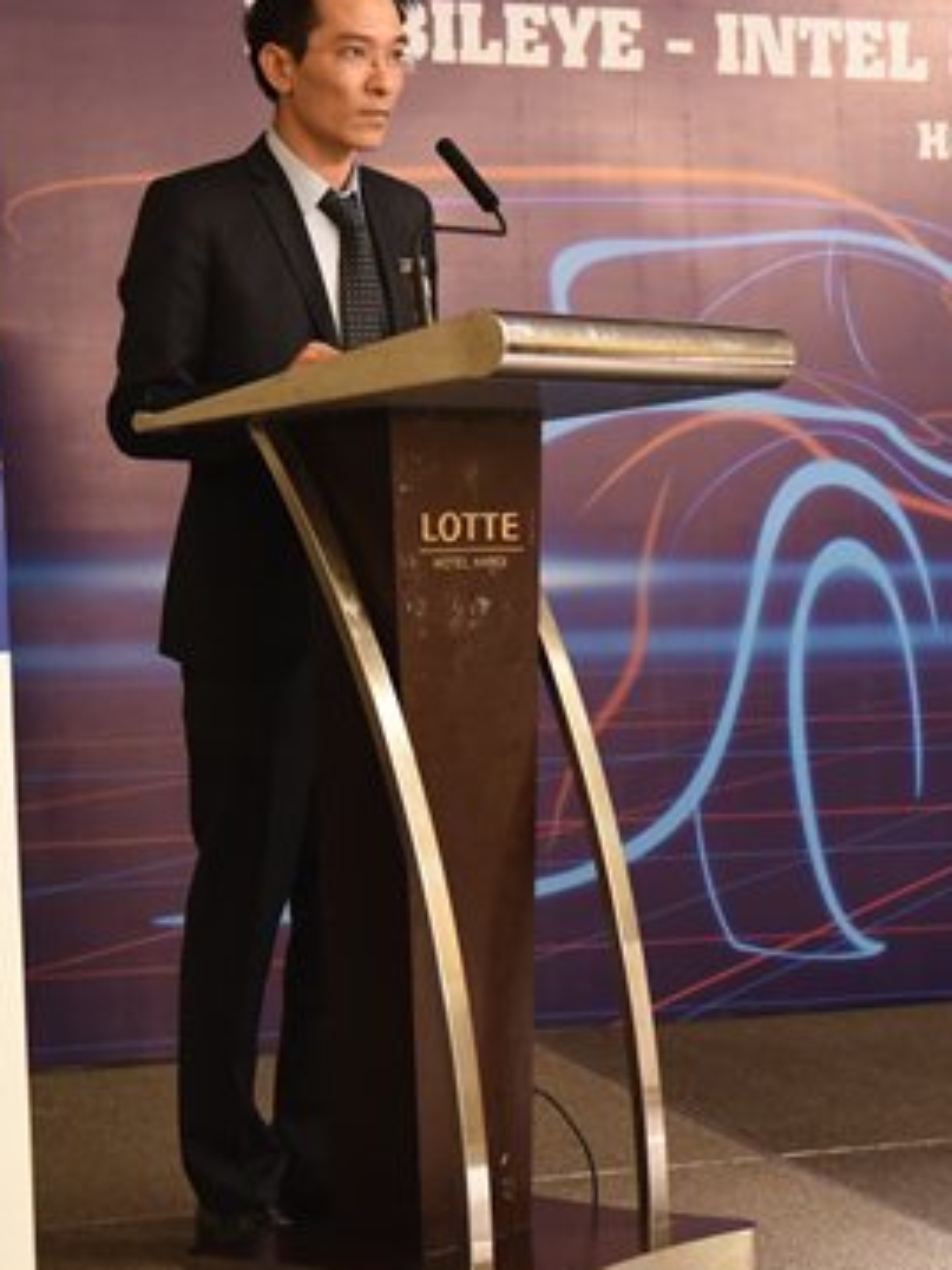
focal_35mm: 90
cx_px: 591
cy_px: 456
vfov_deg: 21.7
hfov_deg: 16.4
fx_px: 3302
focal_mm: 42
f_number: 2.8
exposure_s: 1/50
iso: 2000
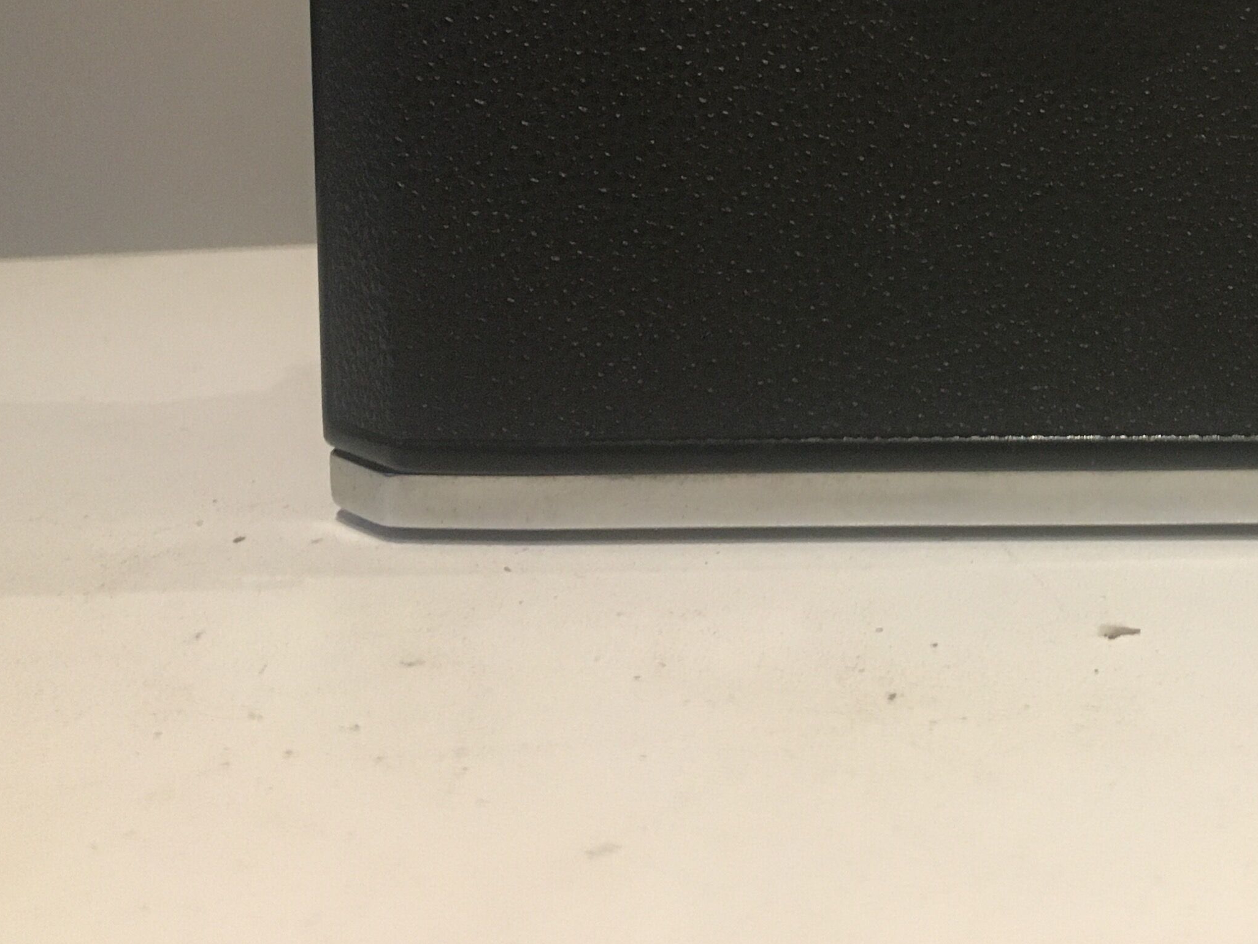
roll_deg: +0.7
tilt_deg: -2.8
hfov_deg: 32.3
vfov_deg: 24.8
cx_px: 1105
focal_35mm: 57
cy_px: 71
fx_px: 2072
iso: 200
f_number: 2.2
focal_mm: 4.15
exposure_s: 1/17
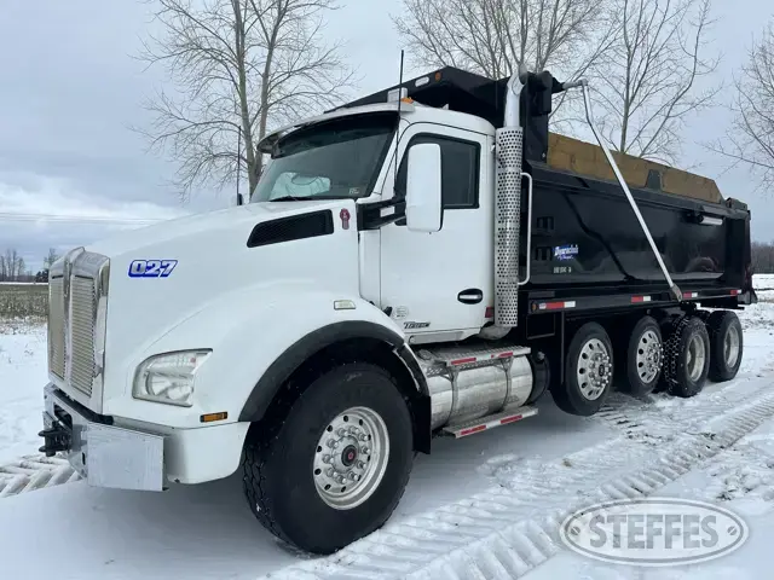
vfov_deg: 56.8
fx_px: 537
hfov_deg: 71.6
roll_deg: +0.8
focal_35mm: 24
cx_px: 387
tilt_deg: -2.8
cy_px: 290
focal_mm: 6.86
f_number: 1.78
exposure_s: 1/3472
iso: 80
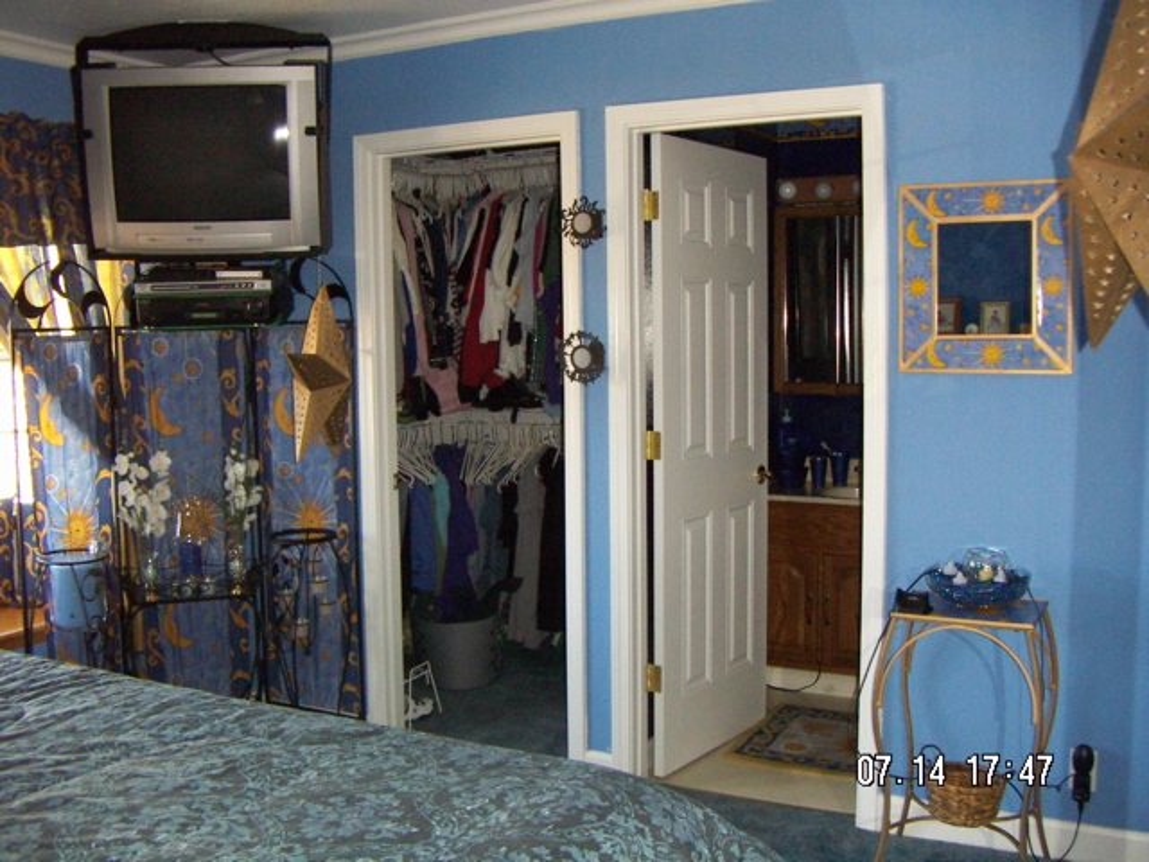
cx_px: 574
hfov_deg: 51.4
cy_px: 431
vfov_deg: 39.7
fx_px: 1195
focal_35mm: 36
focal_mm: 4.7
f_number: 2.8
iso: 200
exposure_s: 1/50
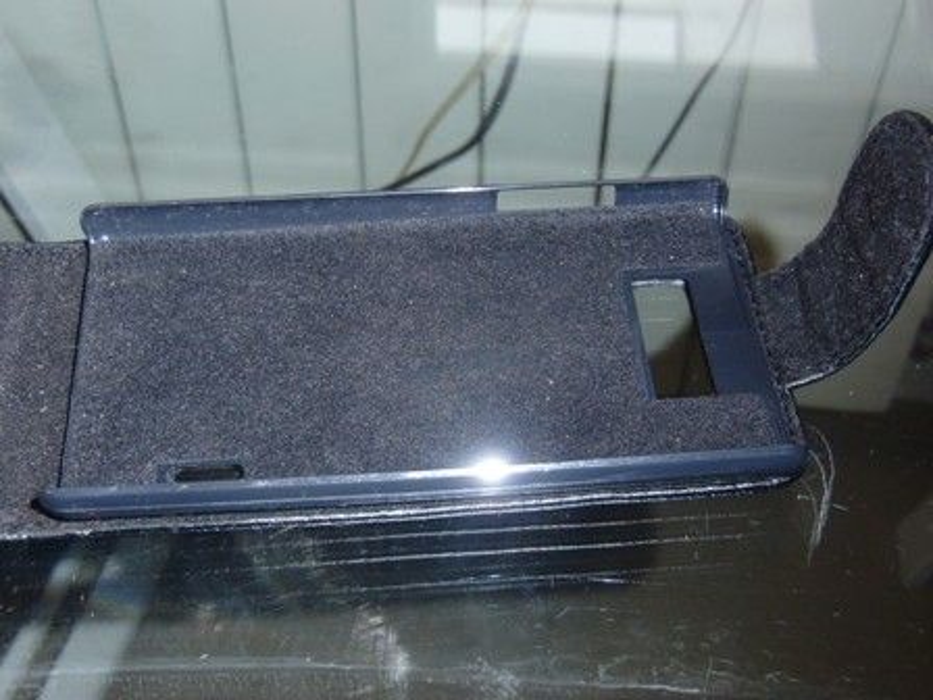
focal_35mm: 48
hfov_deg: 39.7
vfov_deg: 30.3
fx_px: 1294
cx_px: 466
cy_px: 350
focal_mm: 8.4
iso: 100
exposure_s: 1/15
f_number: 4
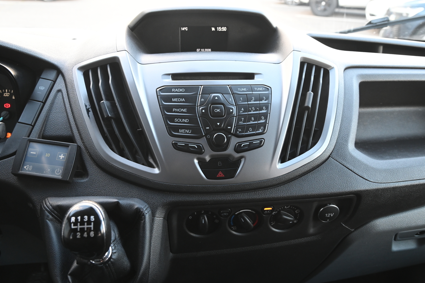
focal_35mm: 31
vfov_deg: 42.3
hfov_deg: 60.3
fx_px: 366
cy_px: 144
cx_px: 214
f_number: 7.1
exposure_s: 1/80
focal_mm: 30
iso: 2000
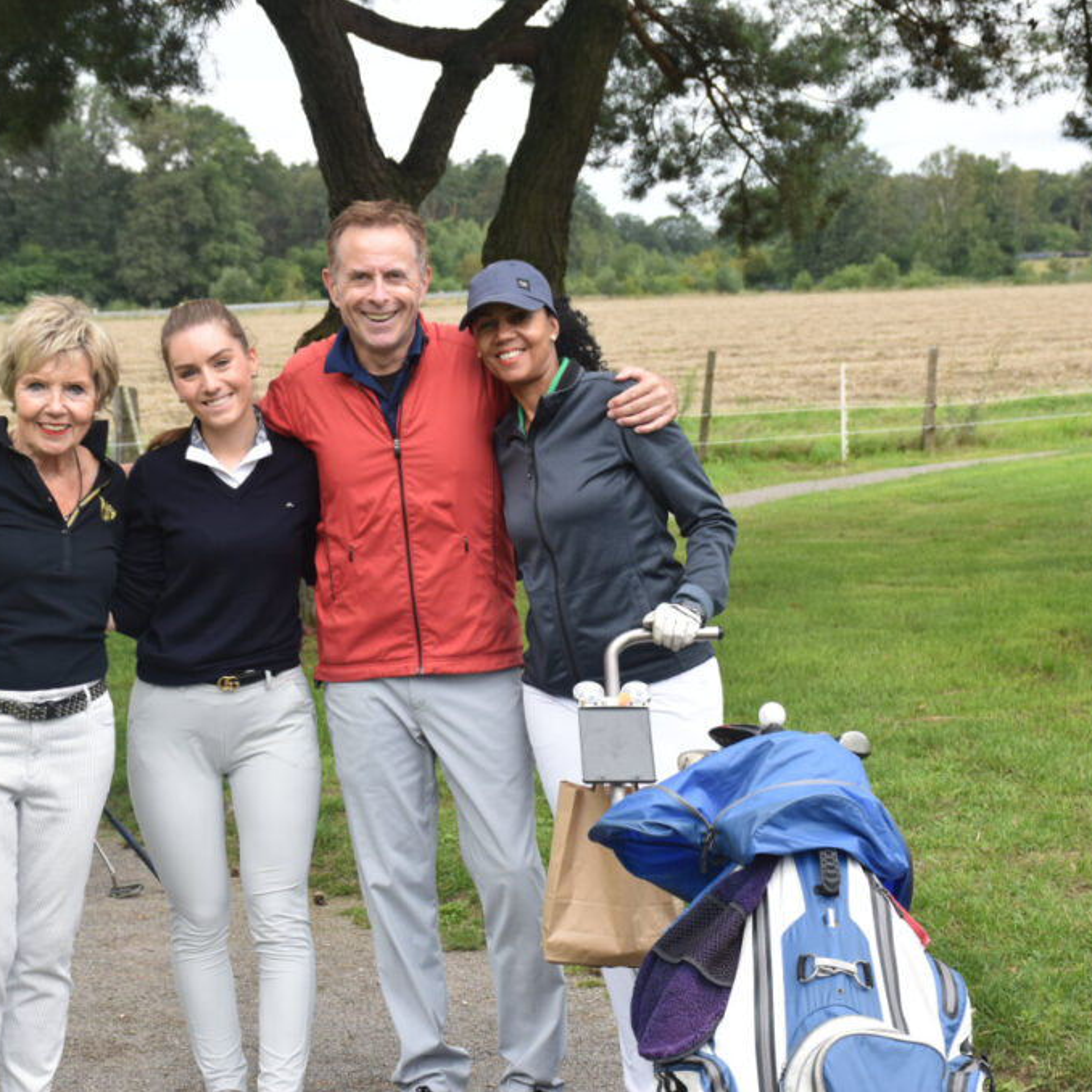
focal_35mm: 87
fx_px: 3092
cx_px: 523
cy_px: 547
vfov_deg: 20.0
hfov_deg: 20.0
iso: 220
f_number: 8
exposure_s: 1/250
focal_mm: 45
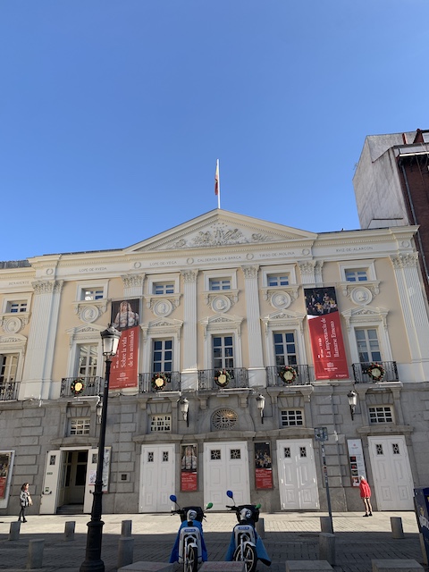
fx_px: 430
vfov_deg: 67.3
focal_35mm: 26
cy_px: 286
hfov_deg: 53.1
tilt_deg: +25.4
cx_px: 214
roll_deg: +2.1
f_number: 1.8
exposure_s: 1/1124
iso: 25
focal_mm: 4.25
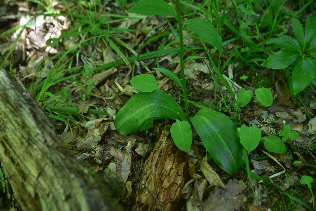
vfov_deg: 27.0
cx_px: 158
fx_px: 439
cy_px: 106
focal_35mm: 50
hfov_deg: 39.6
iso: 500
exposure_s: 1/125
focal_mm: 50
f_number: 4
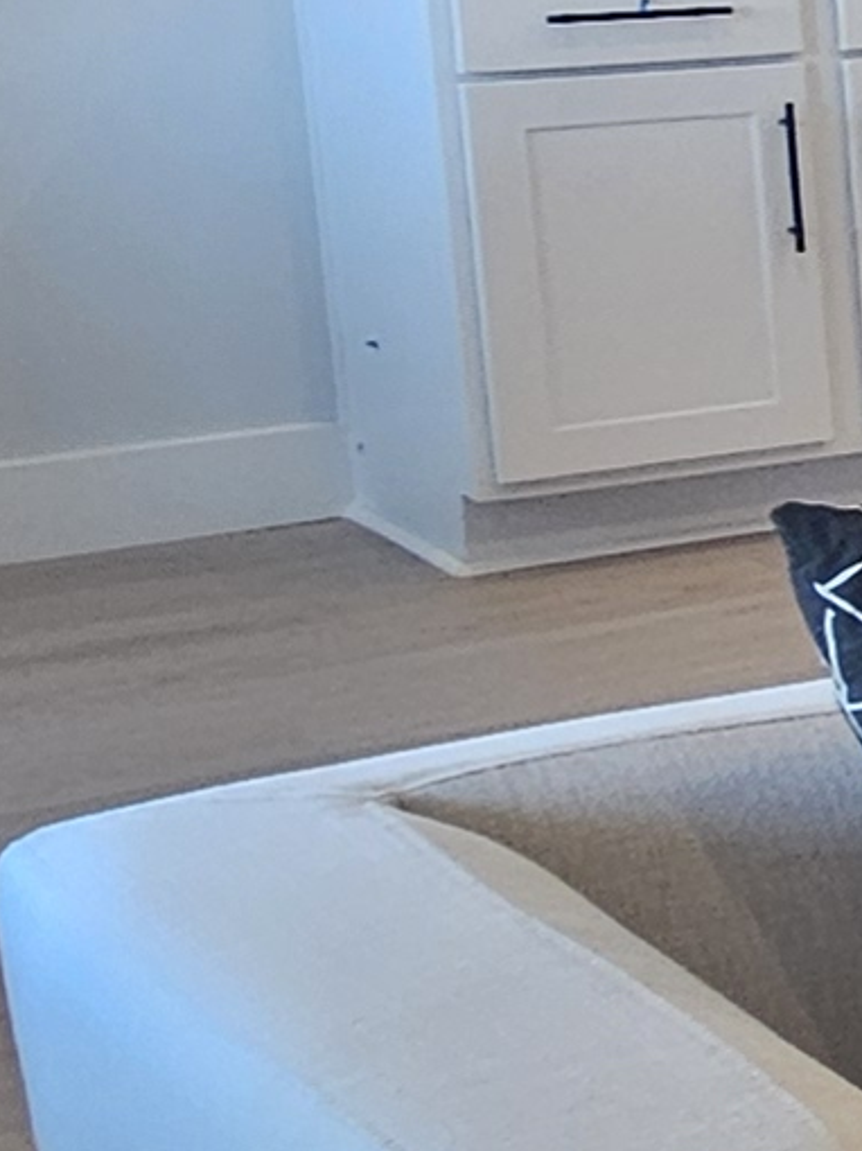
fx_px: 3389
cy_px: 287
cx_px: 3317
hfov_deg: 8.5
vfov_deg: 19.1
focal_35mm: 102
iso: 100
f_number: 2.2
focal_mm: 2.2
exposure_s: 1/60
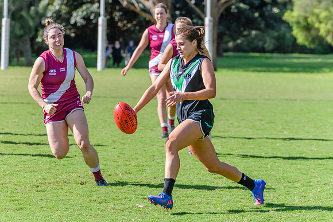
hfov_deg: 10.9
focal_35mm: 189
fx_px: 1746
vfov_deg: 7.3
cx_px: 160
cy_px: 115
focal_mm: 170
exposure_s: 1/1250
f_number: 6.3
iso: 800
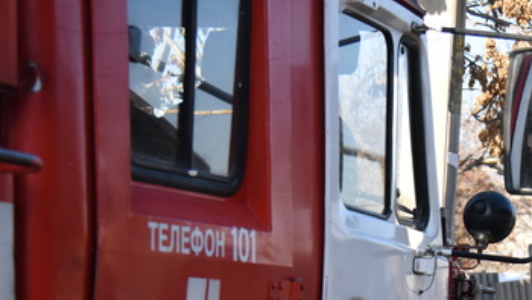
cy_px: 324
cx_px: 410
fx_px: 1580
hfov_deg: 19.0
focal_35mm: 112
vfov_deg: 10.7
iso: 2500
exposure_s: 1/8000
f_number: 4
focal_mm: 50
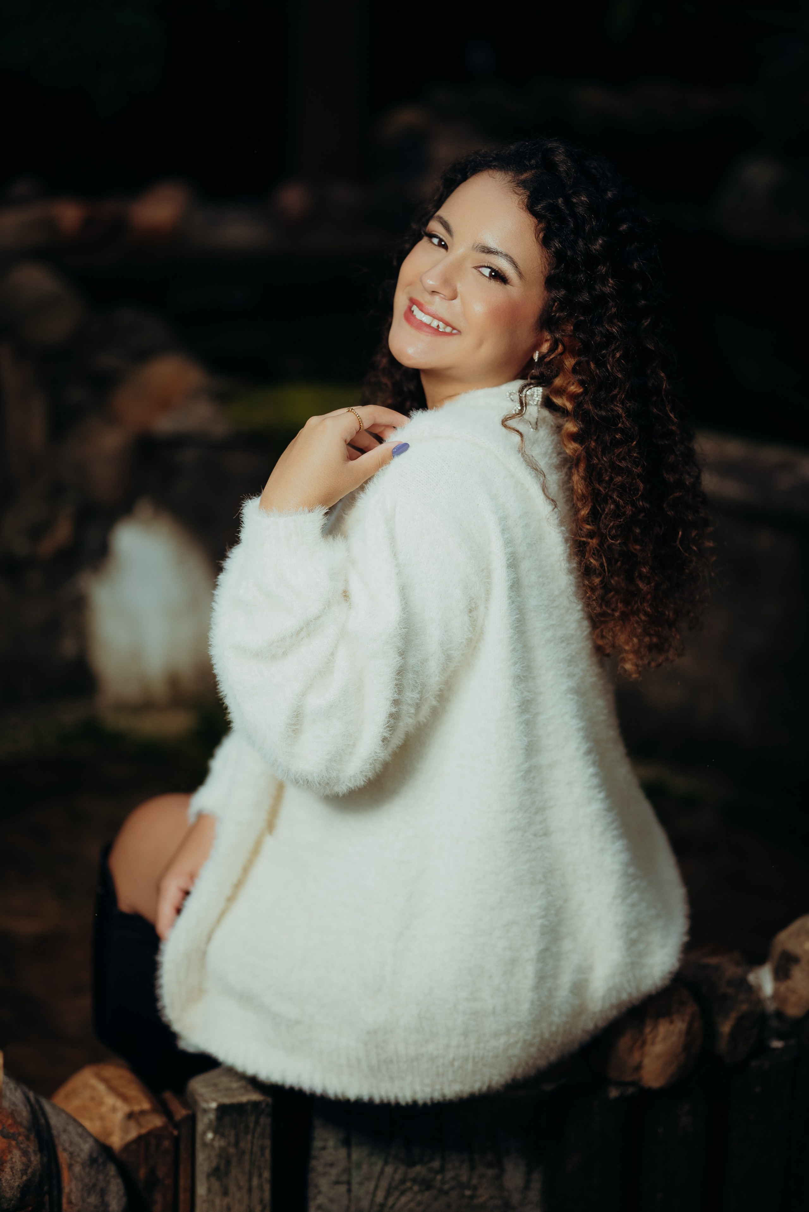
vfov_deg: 23.9
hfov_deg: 16.1
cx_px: 404
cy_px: 606
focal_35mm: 85
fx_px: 2862
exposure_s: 1/200
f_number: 1.8
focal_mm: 85
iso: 200
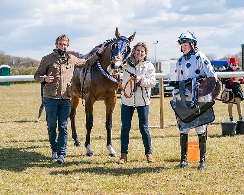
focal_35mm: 79
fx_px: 569
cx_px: 123
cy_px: 98
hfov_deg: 24.2
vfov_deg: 19.4
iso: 200
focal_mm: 70
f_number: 4
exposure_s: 1/1600
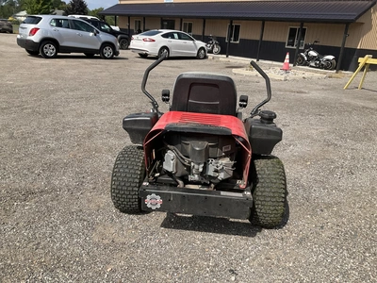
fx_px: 316
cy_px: 142
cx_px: 188
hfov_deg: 61.7
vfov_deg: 48.2
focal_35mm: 29
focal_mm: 3
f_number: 1.8
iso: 25
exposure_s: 1/1848
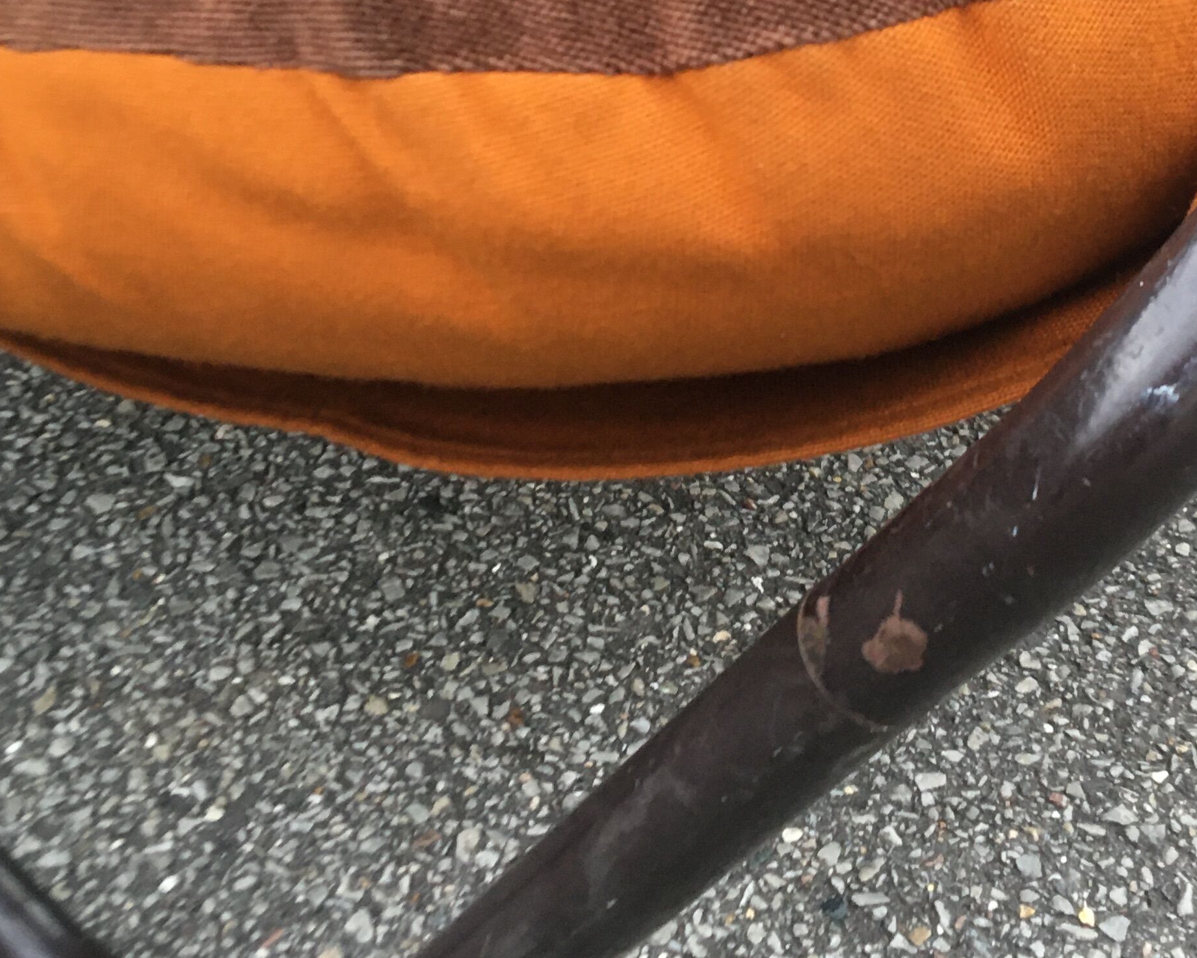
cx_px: 843
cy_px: 120
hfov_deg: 30.2
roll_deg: -1.9
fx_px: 2197
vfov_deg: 24.0
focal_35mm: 62
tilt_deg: -33.5
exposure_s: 1/33
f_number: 2.2
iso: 125
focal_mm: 4.15
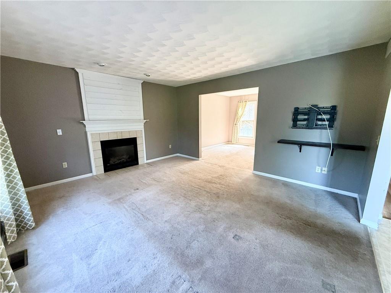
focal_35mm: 14
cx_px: 196
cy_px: 146
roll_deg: +0.1
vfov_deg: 85.7
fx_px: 158
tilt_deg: -10.4
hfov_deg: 102.1
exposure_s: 1/88
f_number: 2.2
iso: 400
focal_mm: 2.22
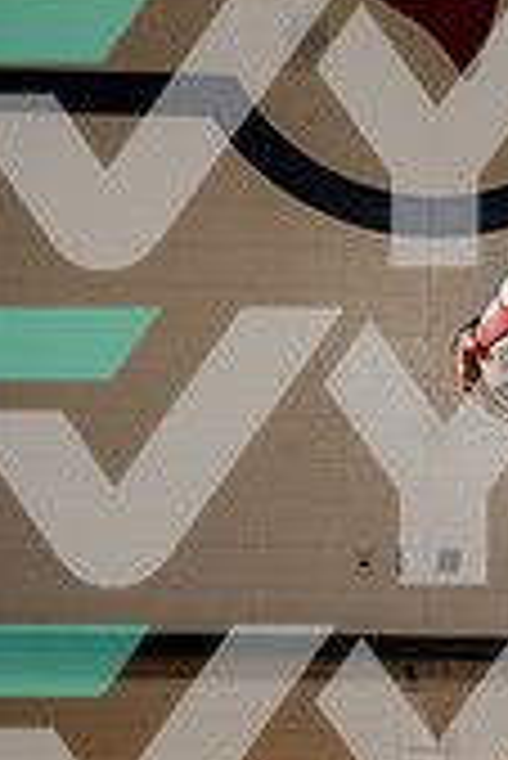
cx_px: 553
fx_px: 2535
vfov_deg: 17.0
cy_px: 450
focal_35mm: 120
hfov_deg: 11.3
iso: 320
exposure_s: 1/250
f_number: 5.6
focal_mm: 45
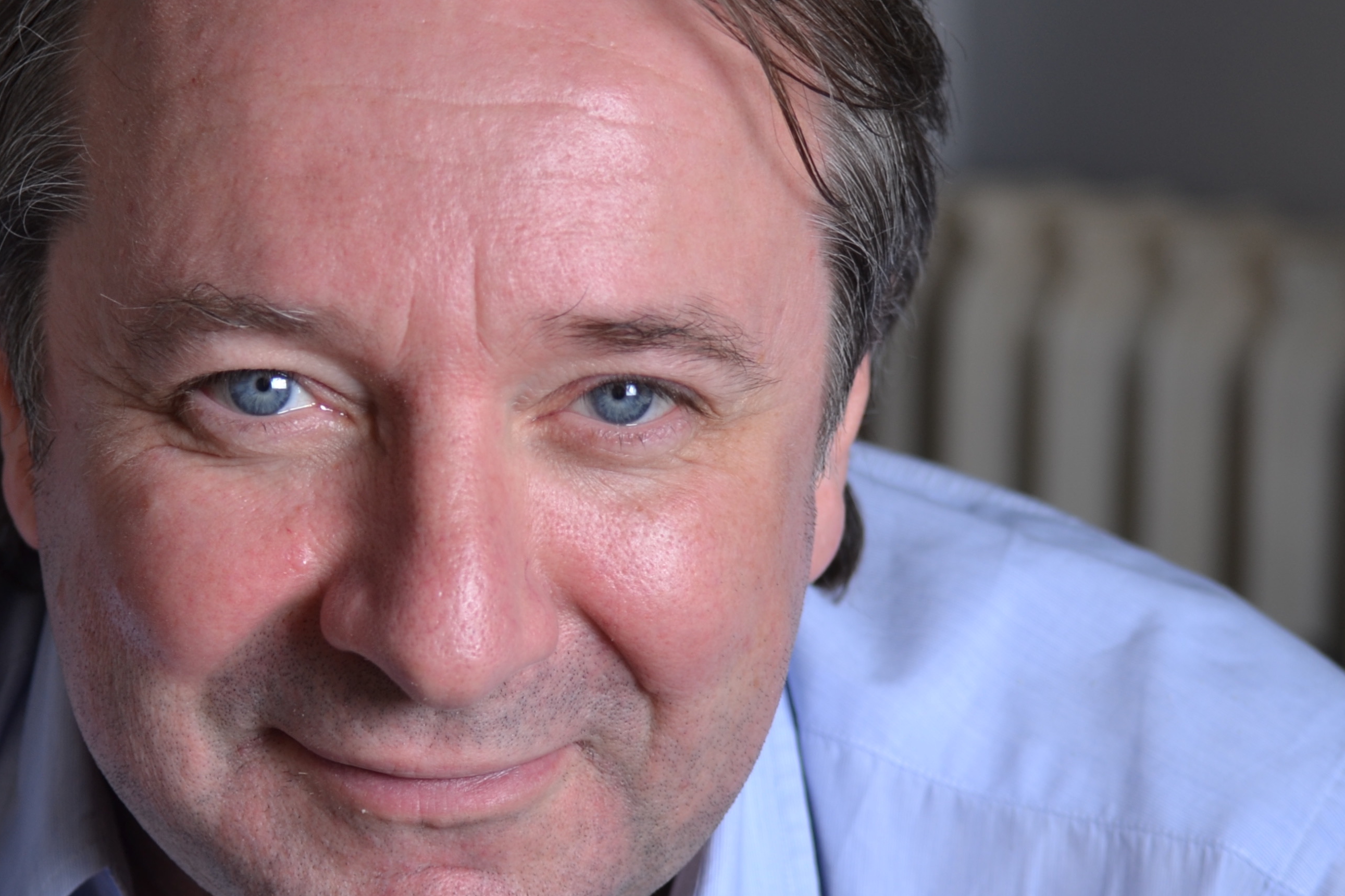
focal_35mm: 166
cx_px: 460
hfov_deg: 12.4
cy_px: 460
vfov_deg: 8.3
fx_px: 6201
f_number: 4.2
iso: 100
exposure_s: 1/50
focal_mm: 62
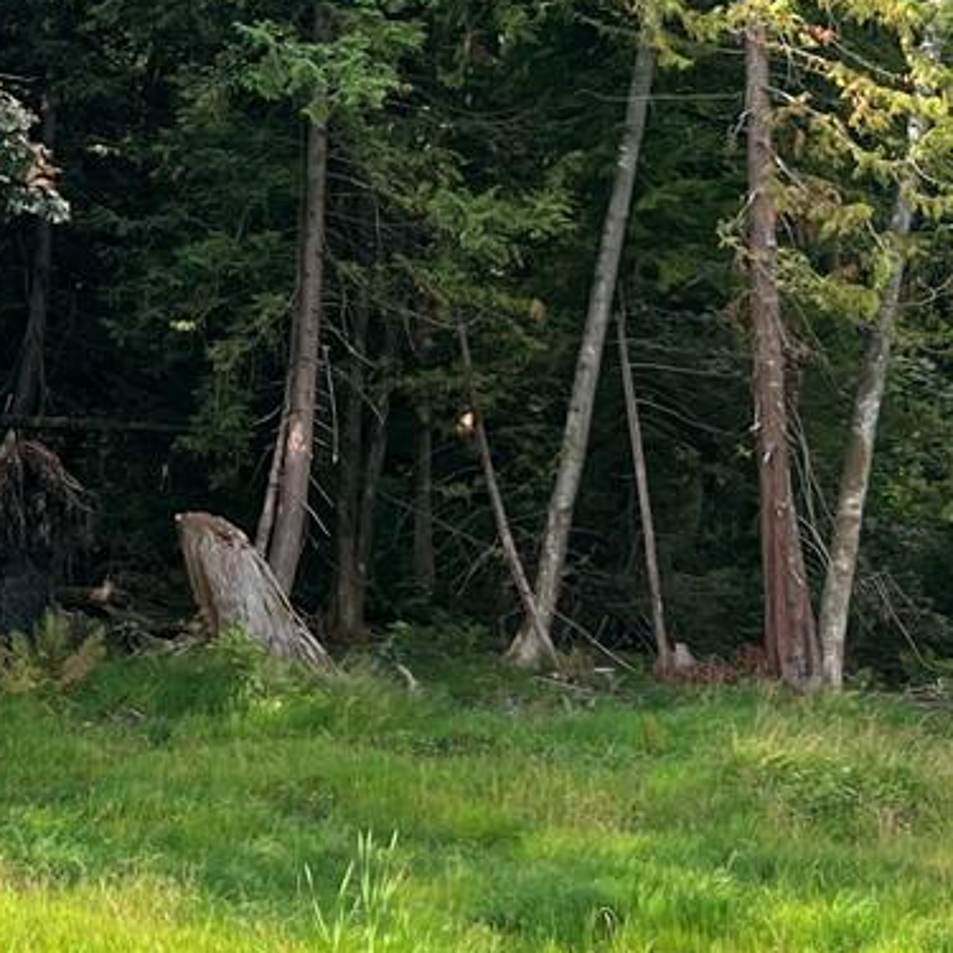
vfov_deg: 17.6
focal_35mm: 98
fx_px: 3052
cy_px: 188
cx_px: -198
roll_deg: +4.0
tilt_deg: +8.3
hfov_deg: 16.9
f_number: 1.6
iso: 50
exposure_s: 1/1140
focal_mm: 5.1
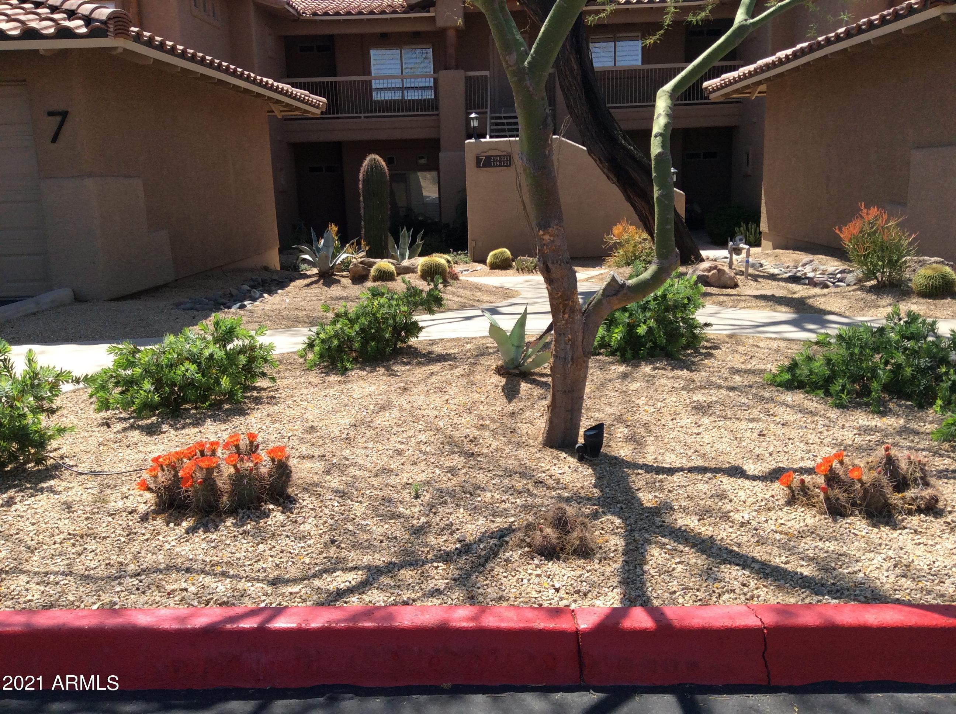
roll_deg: +2.9
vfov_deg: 44.1
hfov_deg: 56.9
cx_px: 478
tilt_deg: -16.0
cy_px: 357
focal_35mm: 32
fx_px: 882
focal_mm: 3.3
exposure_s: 1/937
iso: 32
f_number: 2.4
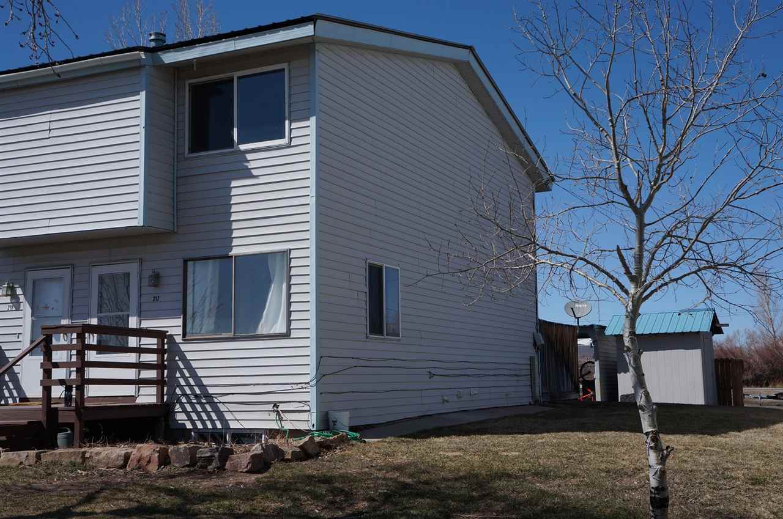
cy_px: 260
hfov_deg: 46.5
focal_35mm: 42
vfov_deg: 31.8
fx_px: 912
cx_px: 392
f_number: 9
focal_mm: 28
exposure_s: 1/1000
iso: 200
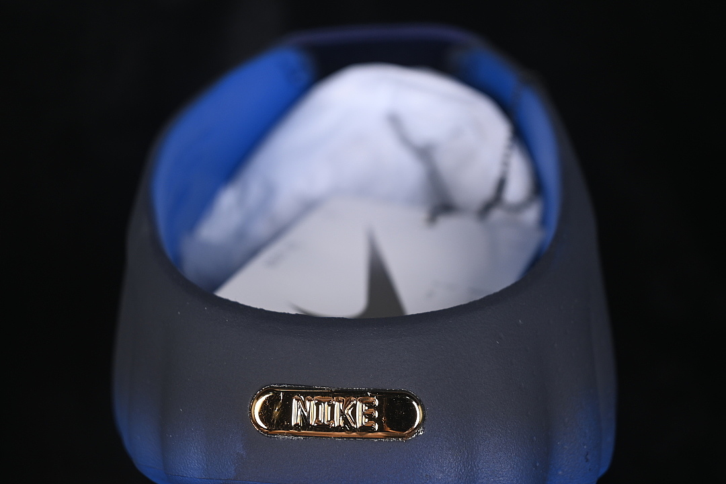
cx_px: 363
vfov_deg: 18.2
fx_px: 1512
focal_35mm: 75
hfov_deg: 27.0
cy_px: 242
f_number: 6.3
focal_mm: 50
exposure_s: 1/60
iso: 160
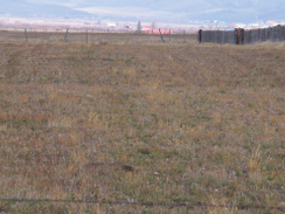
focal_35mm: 556
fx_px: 4578
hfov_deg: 3.6
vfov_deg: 2.7
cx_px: 116
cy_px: 96
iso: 64
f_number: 3.6
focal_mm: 31.6
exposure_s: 1/250
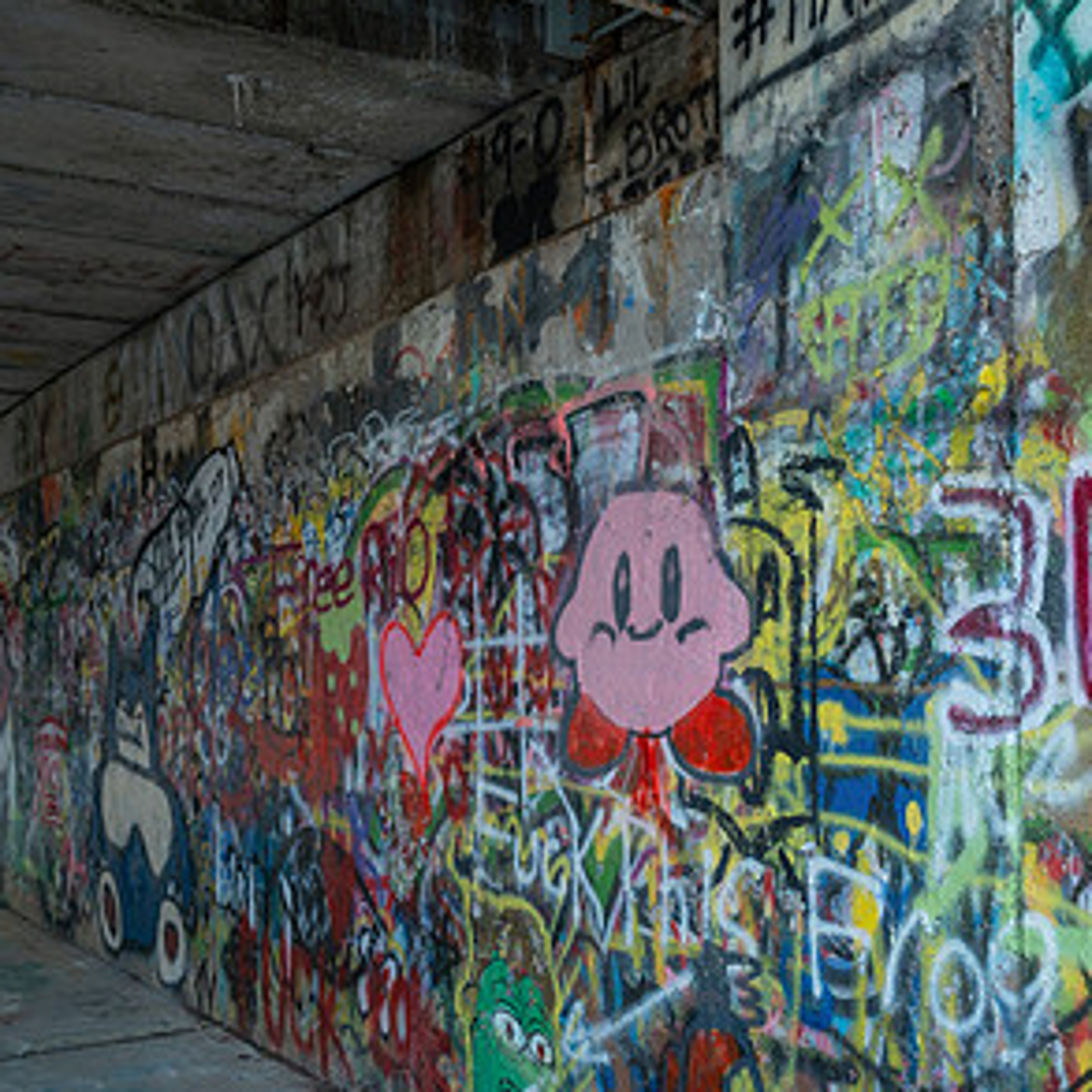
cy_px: 704
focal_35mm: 47
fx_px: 1677
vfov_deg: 35.8
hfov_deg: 35.3
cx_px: 817
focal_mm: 24
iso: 100
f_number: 2.8
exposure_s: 1/60
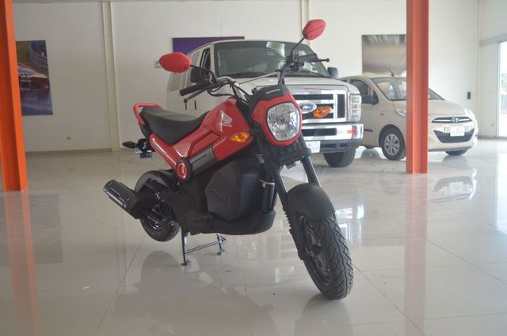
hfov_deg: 57.3
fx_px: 464
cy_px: 168
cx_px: 254
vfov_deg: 39.8
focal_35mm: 33
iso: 500
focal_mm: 22
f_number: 4
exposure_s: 1/125
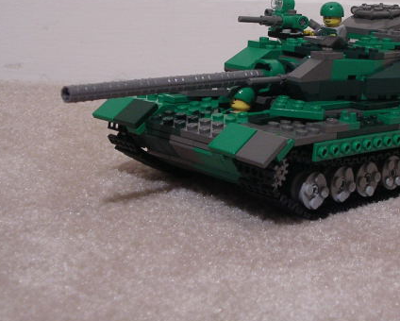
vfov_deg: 19.6
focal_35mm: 78
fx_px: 924
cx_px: 280
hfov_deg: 24.3
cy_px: 109
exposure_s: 1/3.6
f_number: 3.2
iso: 189
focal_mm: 8
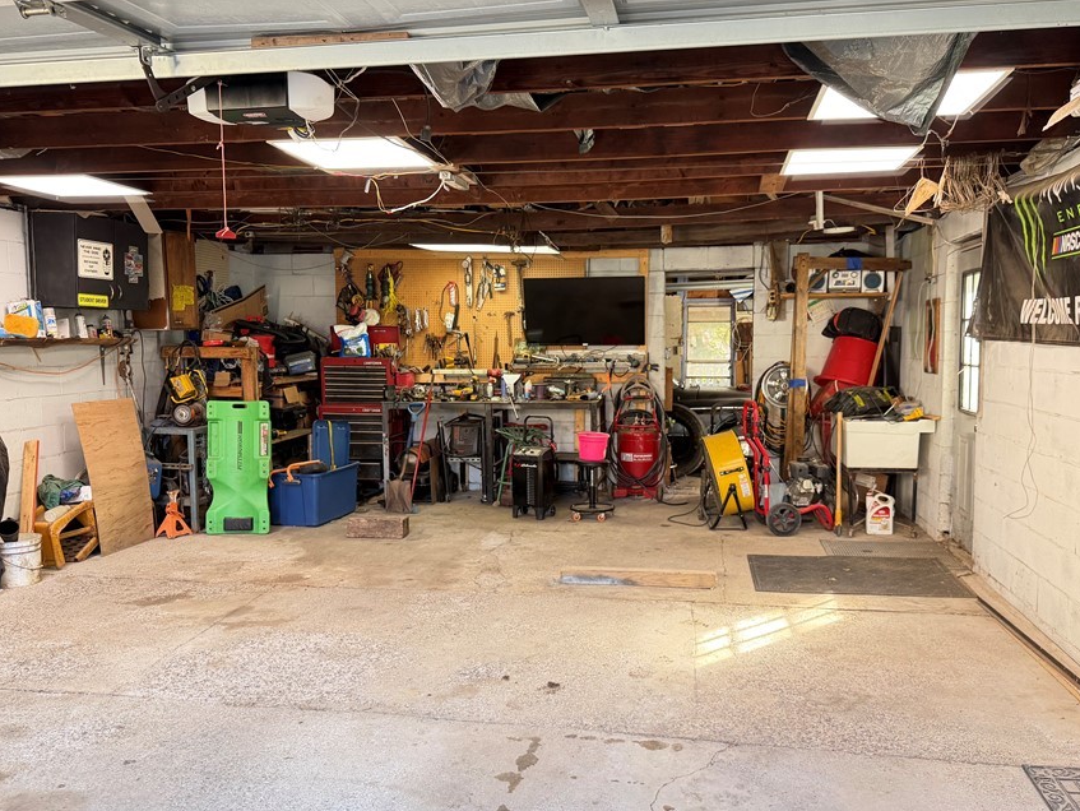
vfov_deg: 48.2
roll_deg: +0.4
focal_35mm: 29
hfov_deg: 61.6
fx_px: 905
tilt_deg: -5.8
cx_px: 566
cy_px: 423
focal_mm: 6.76
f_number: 1.78
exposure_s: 1/60
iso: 250
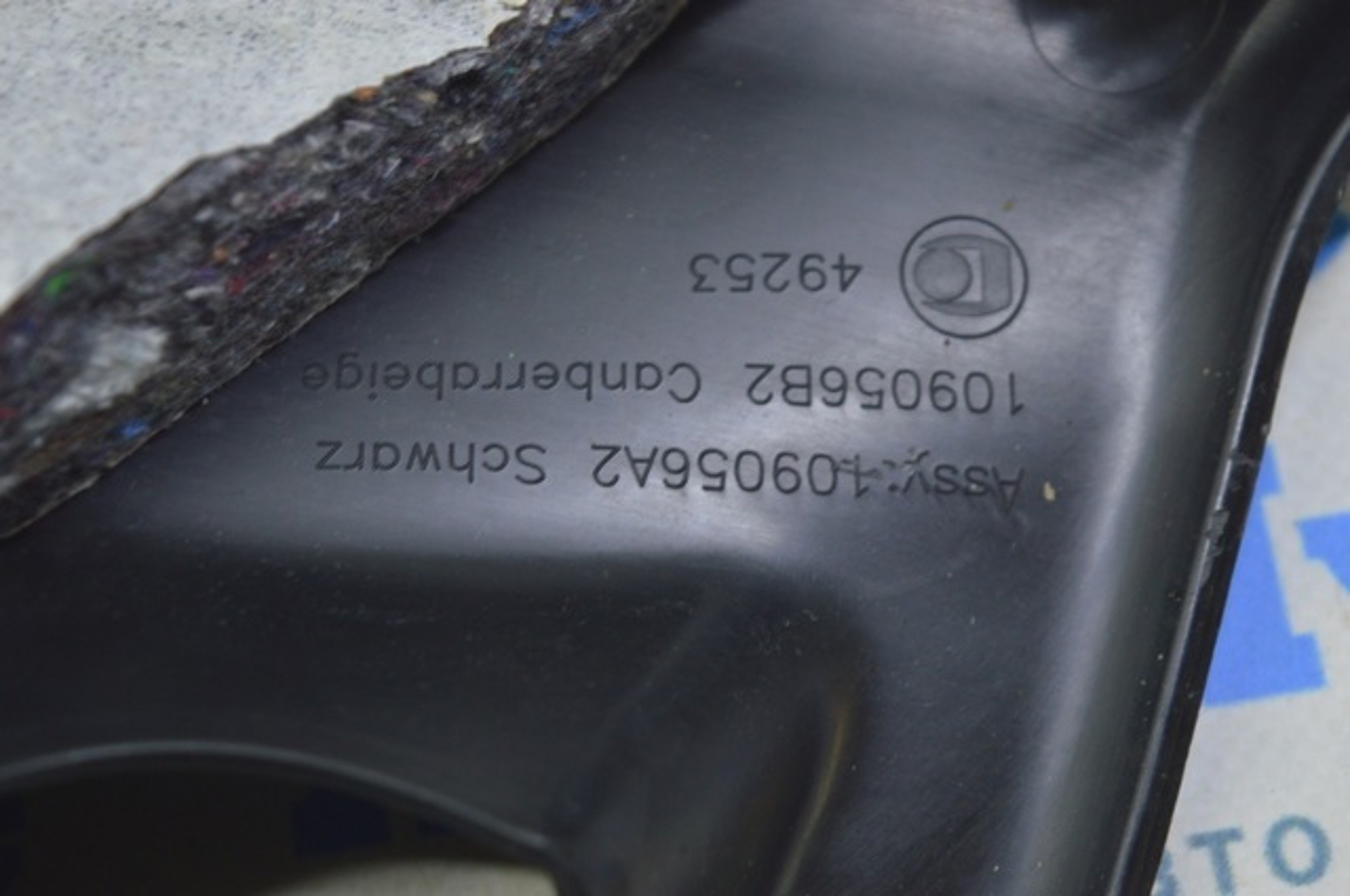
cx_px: 675
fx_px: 3090
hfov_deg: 24.6
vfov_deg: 16.5
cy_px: 448
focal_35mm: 82
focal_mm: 55
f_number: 5.6
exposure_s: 1/20
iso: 400
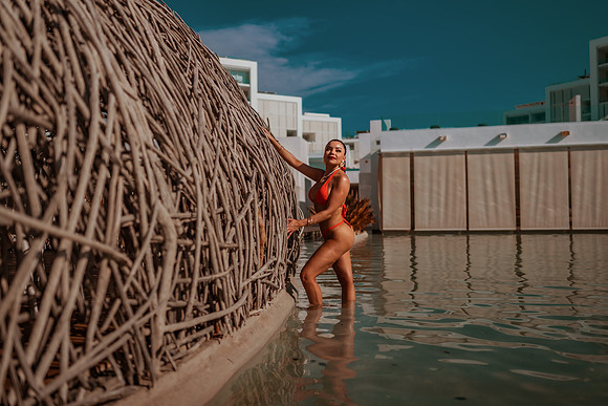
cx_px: 304
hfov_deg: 54.4
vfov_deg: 37.9
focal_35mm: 35
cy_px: 203
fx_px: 591
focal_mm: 35
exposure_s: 1/8000
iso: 50
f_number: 2
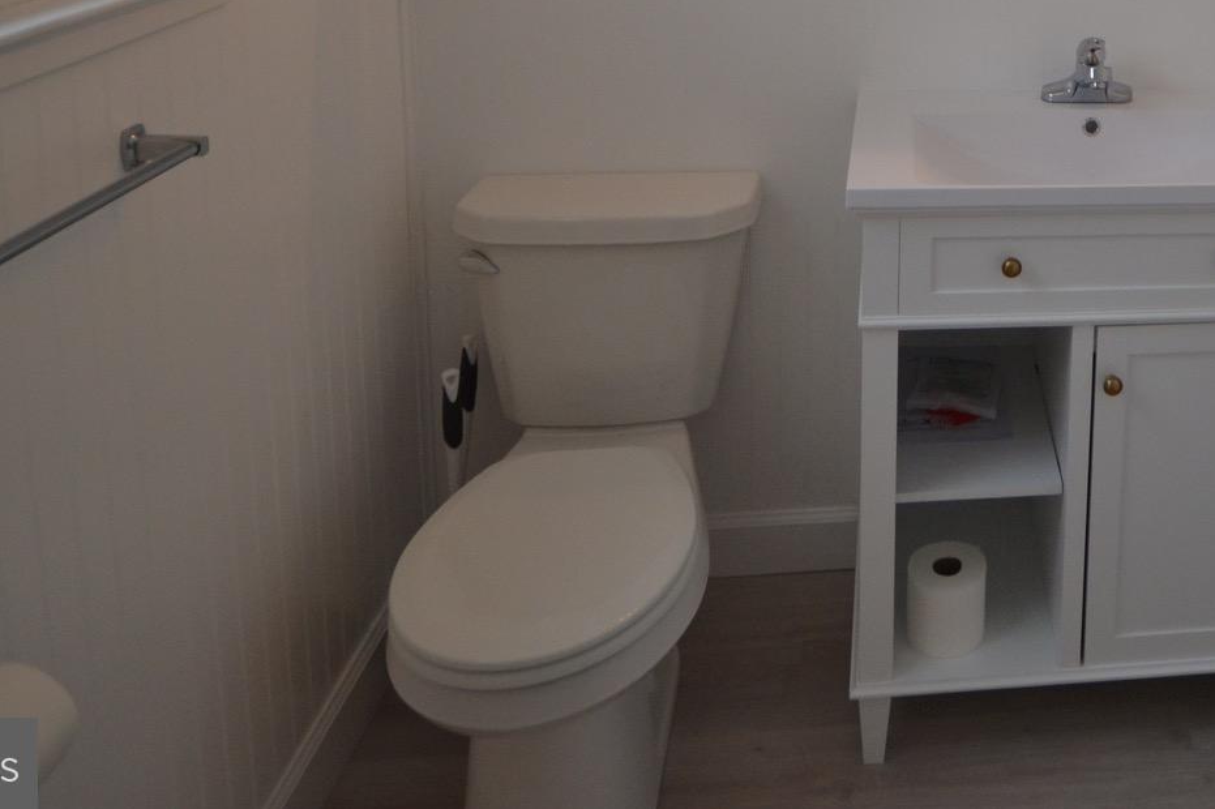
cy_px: -78
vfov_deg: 34.5
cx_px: 1084
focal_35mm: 33
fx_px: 1113
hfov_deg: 50.9
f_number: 4
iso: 400
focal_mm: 10
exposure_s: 1/60
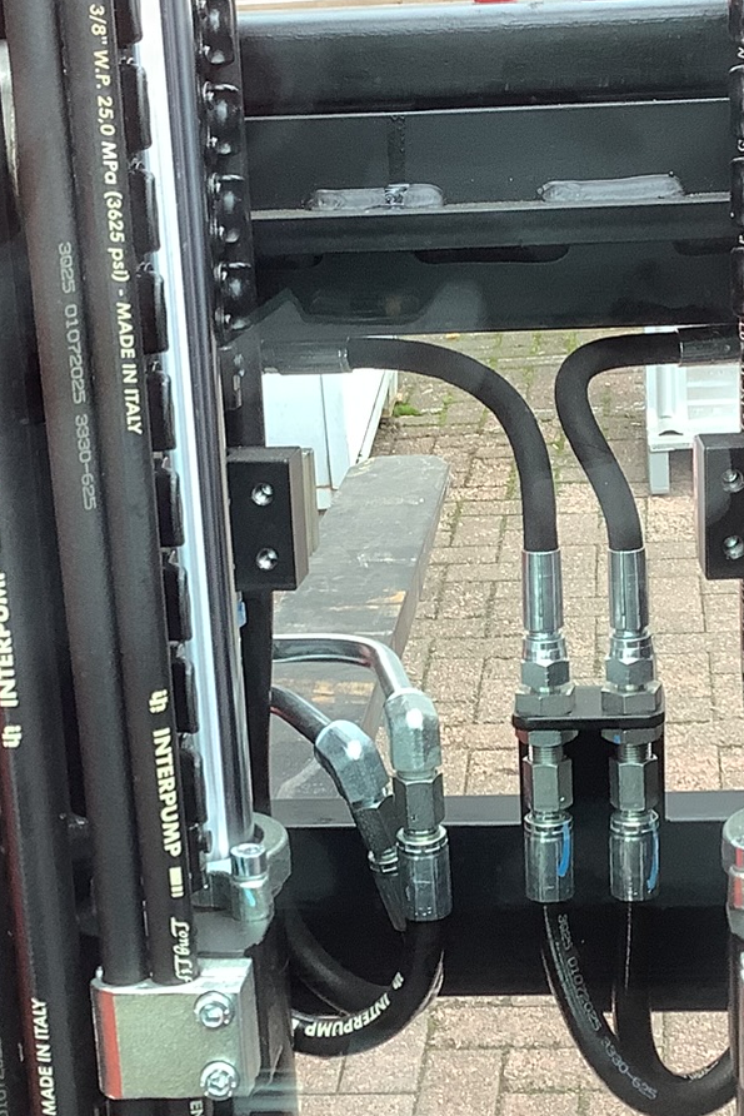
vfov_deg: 27.3
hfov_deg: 18.4
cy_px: 576
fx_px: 2293
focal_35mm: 74
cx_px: 463
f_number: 2.4
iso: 64
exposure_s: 1/50
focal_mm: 3.3
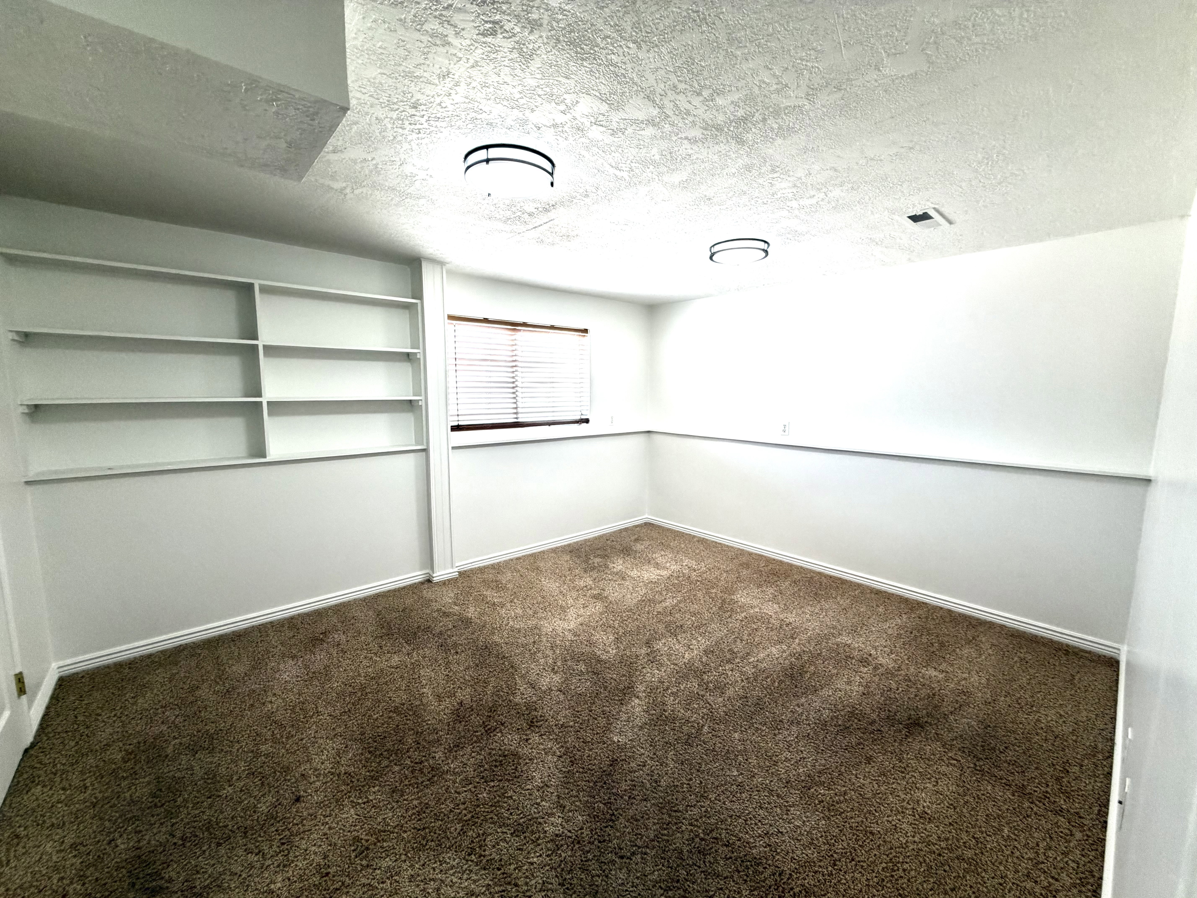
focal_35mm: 14
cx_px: 598
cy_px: 449
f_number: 2.2
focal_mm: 2.22
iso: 125
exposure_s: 1/120
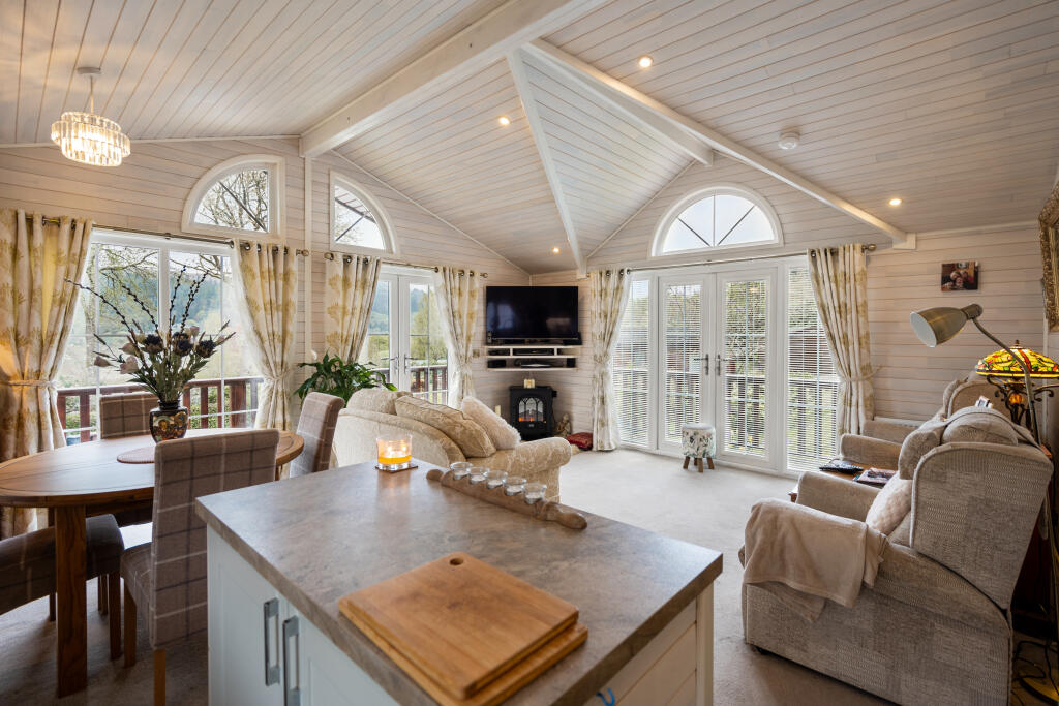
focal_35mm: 16
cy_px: 353
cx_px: 530
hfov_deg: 96.7
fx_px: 471
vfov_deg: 73.8
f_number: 4
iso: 250
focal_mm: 16
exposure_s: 1/100
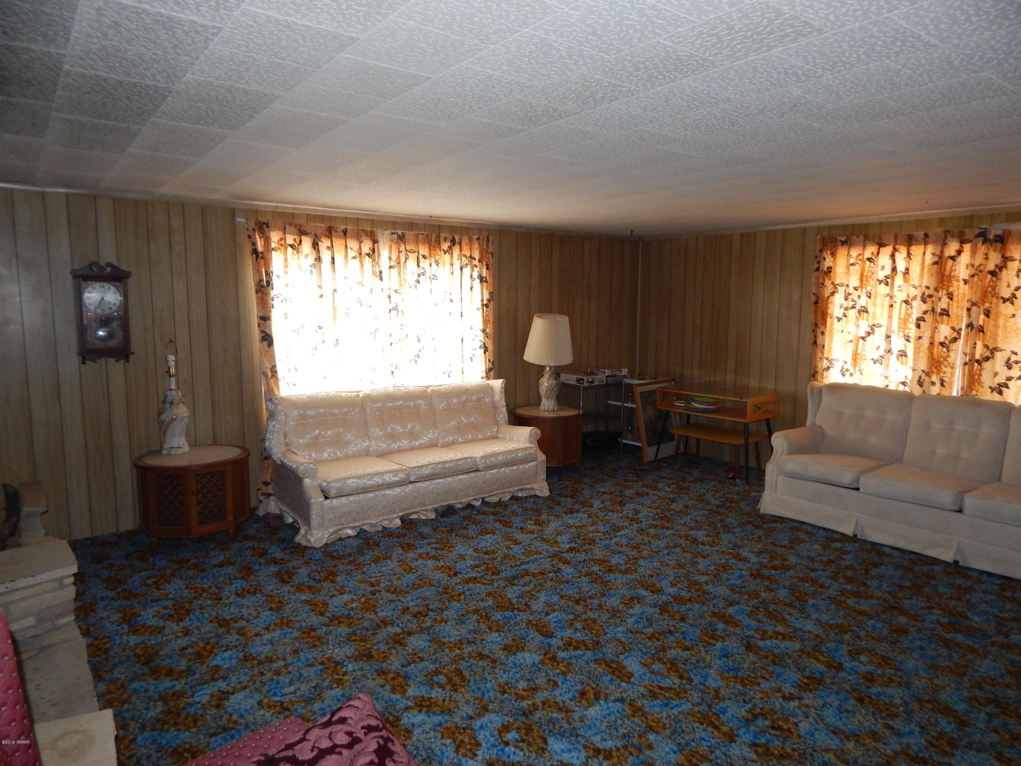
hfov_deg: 76.4
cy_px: 383
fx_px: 649
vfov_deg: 61.1
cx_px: 510
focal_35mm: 22
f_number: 3
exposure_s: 1/30
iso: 200
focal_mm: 4
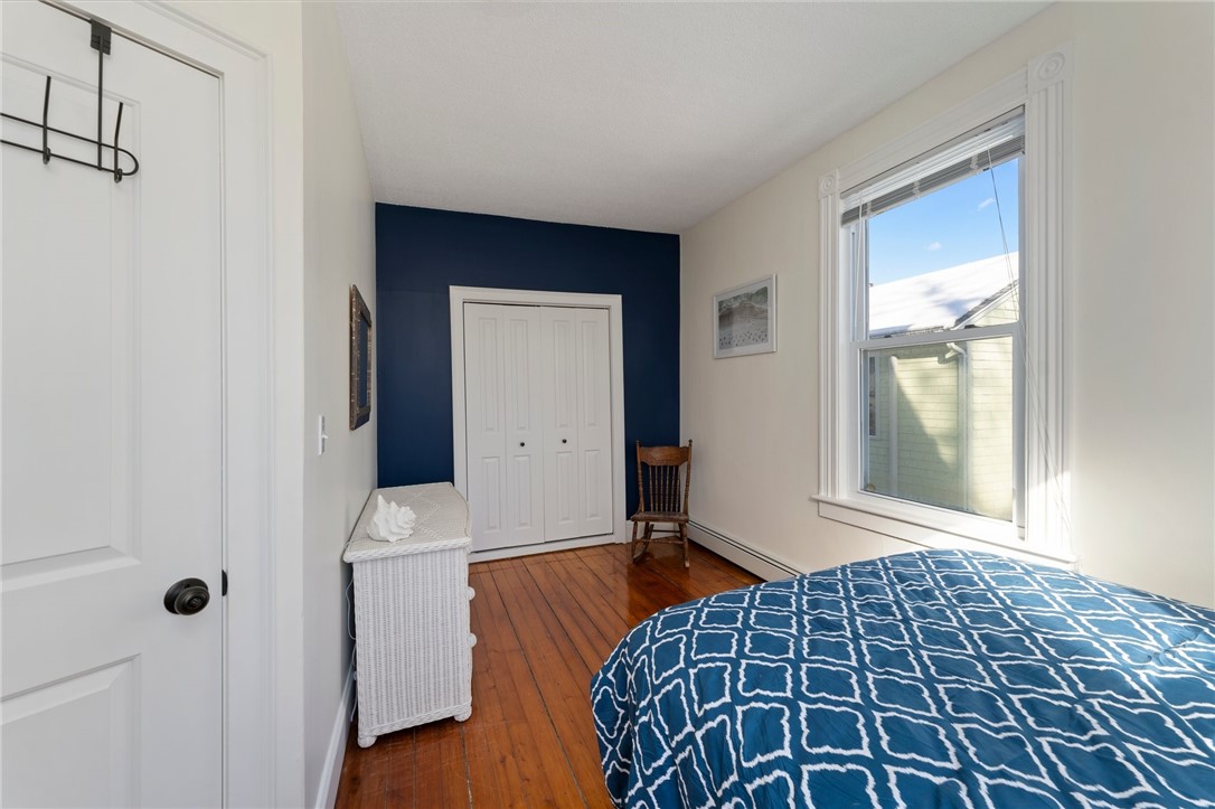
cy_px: 404
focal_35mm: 14
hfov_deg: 104.3
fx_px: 472
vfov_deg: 81.2
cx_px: 608
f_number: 7.1
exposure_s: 1/6
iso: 100
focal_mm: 14
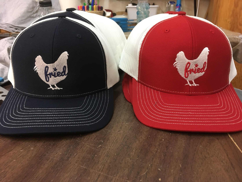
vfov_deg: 48.2
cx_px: 121
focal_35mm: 29
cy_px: 91
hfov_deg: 61.7
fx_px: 203
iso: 160
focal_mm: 4.15
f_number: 2.2
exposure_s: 1/30
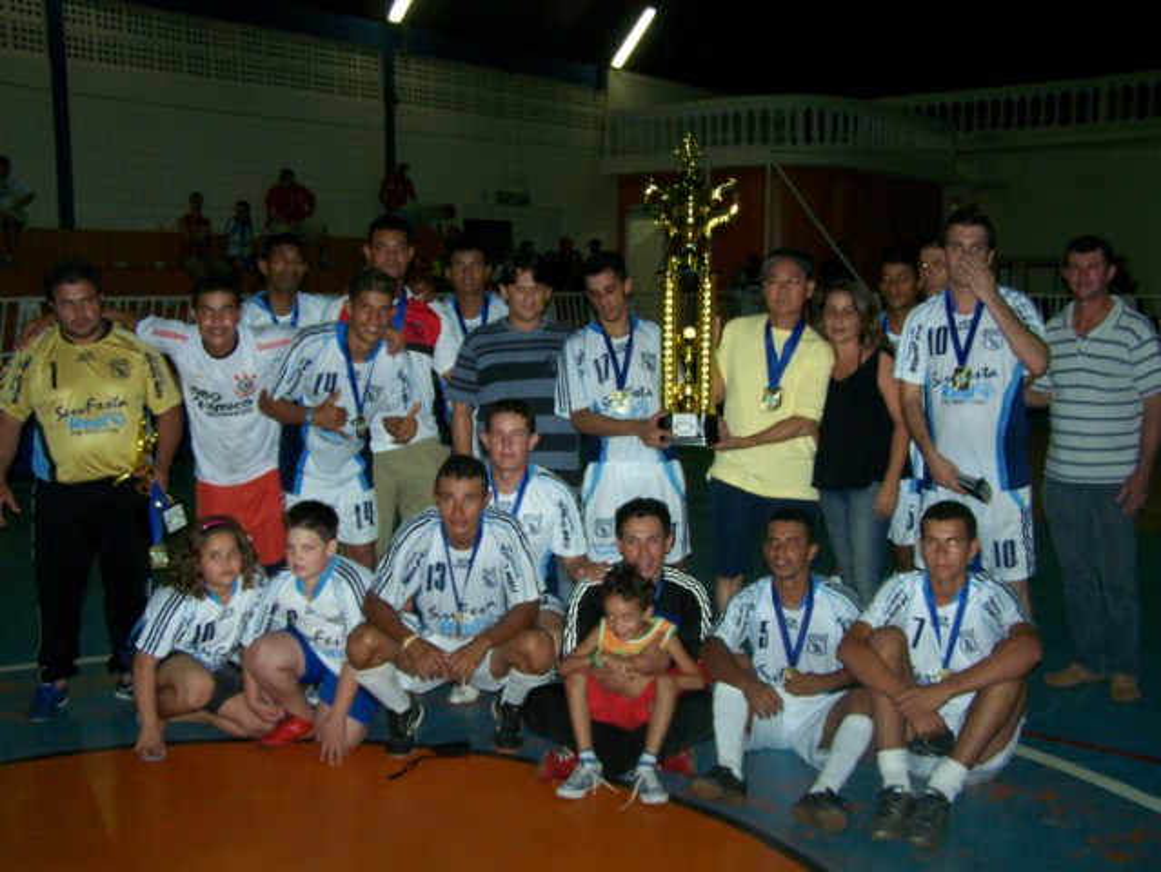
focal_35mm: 38
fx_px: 1275
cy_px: 436
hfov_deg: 49.0
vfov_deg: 37.8
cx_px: 580
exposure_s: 1/60
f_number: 2.8
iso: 160
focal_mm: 6.3
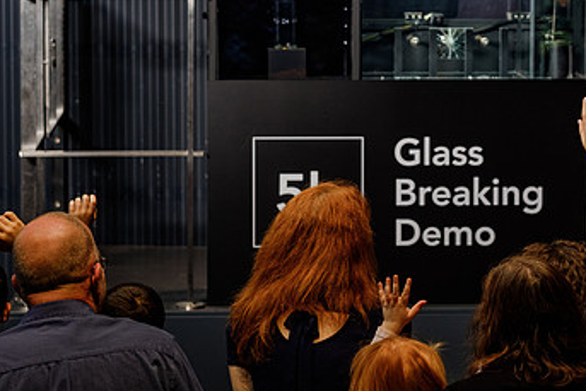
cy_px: 96
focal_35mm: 143
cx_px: 391
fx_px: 2329
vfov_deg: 9.6
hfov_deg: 14.3
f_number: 3.2
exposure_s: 1/125
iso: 400
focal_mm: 56
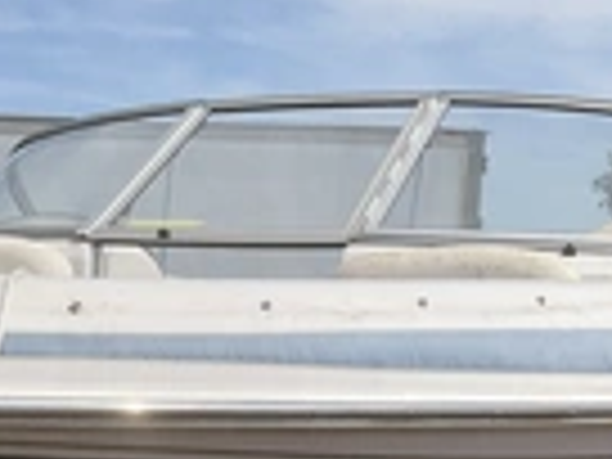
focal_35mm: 85
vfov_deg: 16.4
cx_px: 99
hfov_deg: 22.6
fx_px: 1503
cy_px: 598
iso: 25
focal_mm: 3
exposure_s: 1/2538
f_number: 1.8
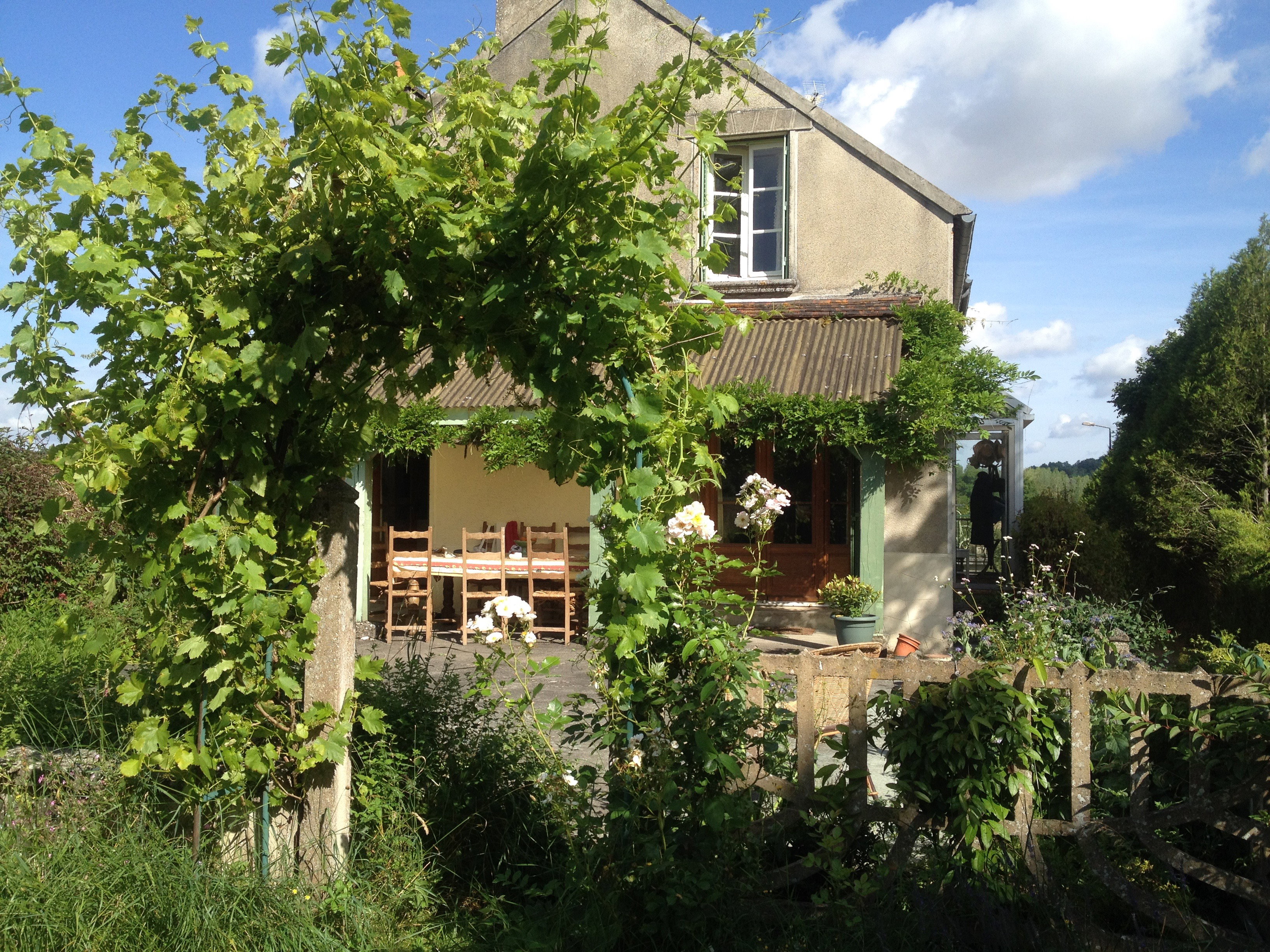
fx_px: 1284
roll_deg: +0.6
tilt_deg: -2.1
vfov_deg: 40.7
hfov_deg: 52.6
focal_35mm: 35
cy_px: 476
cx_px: 635
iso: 50
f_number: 2.4
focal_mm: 4.28
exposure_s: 1/1126
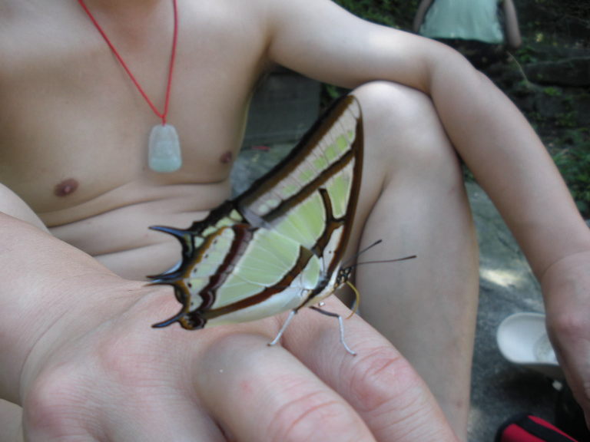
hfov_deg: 51.4
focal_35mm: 36
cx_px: 295
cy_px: 221
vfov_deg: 39.7
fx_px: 614
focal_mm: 6.3
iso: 64
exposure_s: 1/89.7
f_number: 3.5
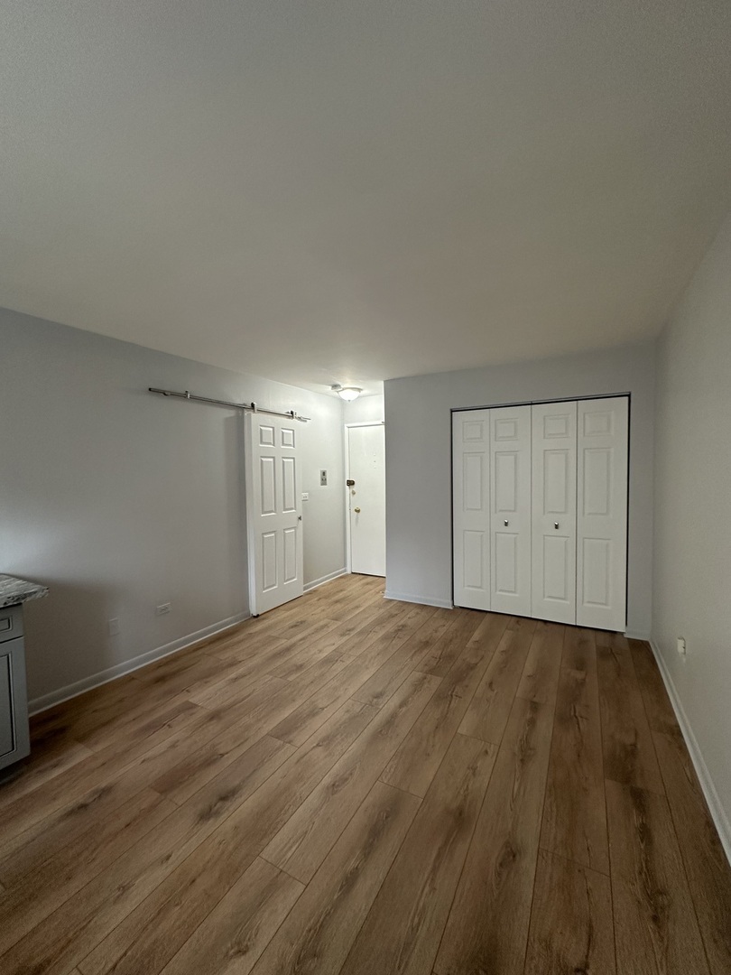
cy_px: 488
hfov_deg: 85.7
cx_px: 366
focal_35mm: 14
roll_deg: -0.7
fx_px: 394
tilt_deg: -1.8
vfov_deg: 102.1
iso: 160
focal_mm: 2.22
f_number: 2.2
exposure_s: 1/60
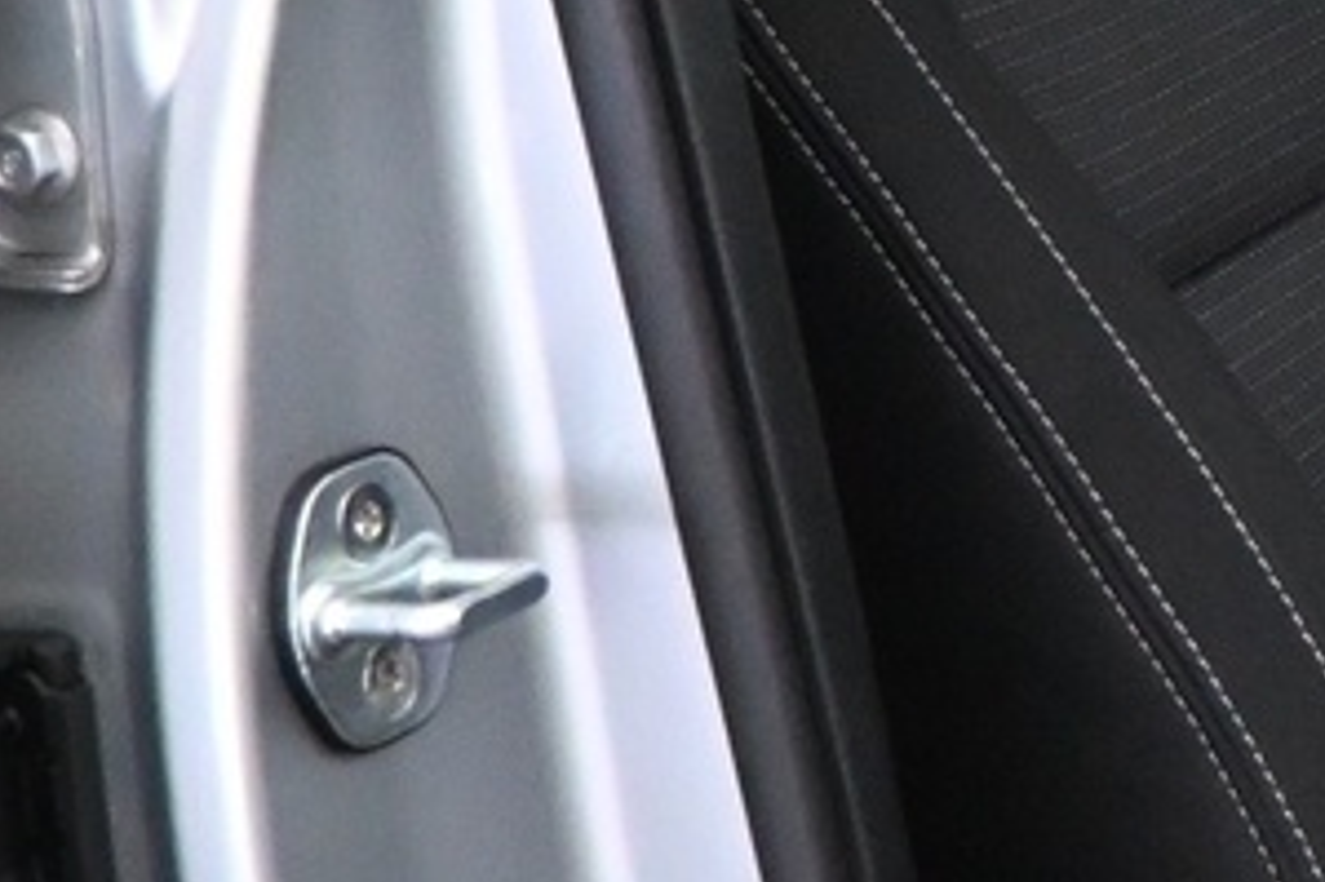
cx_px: 2451
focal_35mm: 130
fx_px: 4782
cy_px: 261
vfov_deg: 10.5
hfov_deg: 13.9
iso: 4000
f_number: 3.5
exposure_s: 1/60
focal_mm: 16
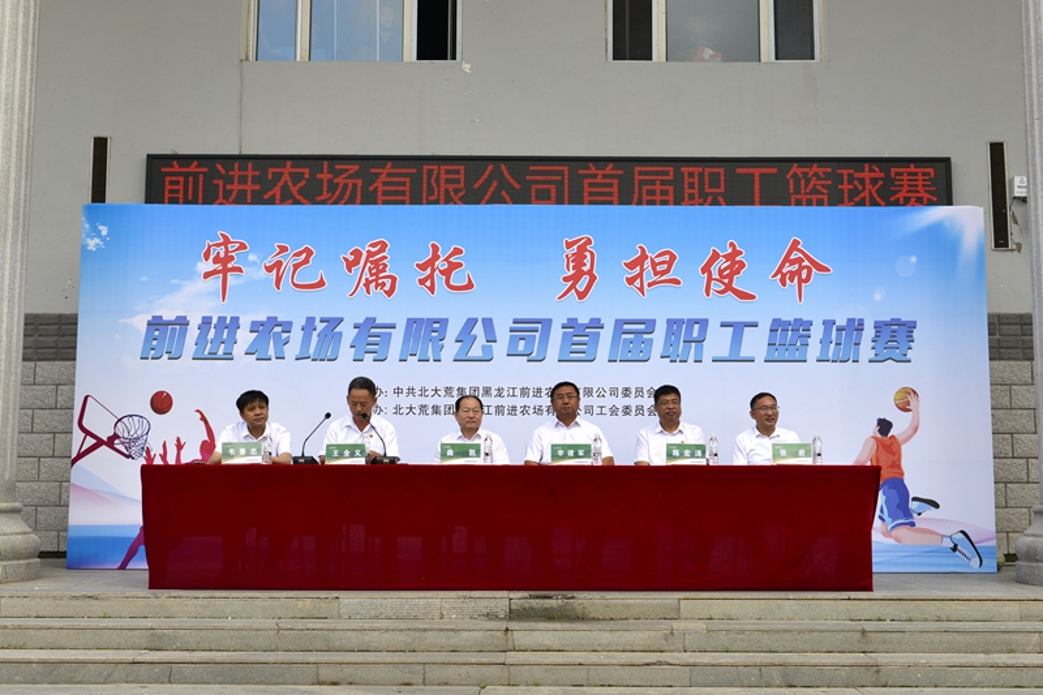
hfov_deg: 48.5
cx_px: 522
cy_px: 348
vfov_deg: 33.4
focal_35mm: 40
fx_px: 1159
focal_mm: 40
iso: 320
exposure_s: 1/1000
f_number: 6.3
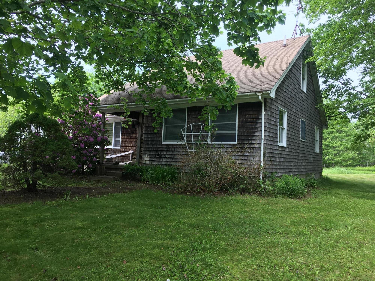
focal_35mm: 29
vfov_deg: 48.2
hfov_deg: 61.7
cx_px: 188
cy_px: 140
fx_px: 314
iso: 25
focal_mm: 4.15
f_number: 2.2
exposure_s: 1/191
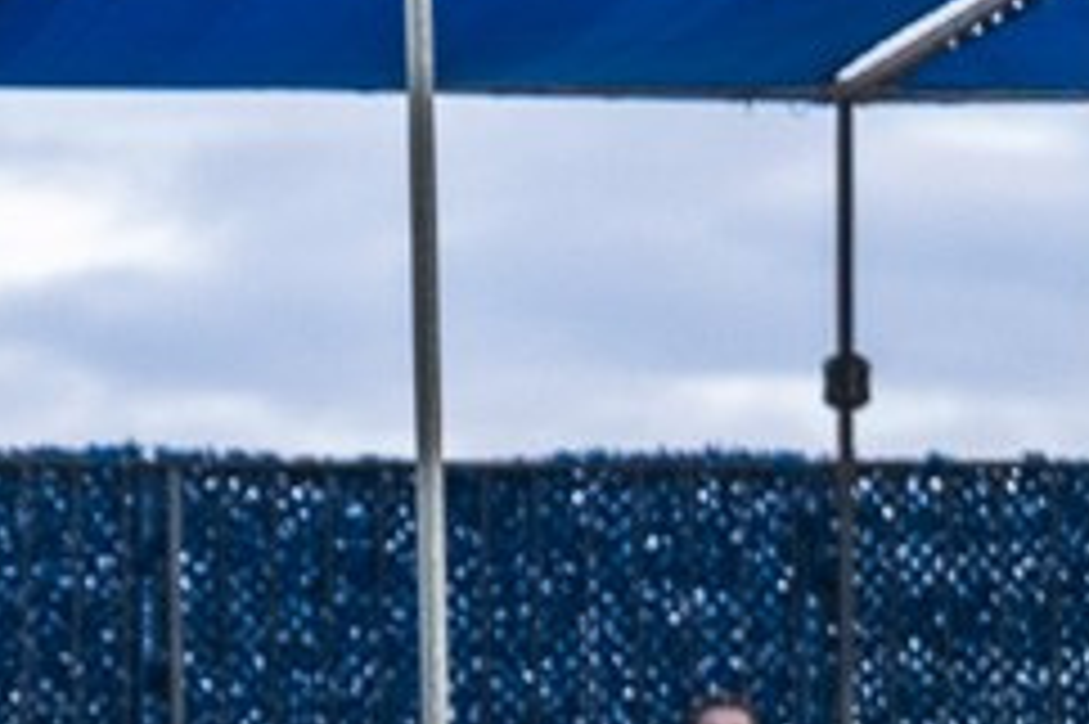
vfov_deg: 2.5
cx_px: -1314
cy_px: 1707
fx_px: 16807
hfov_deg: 3.7
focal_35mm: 556
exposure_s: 1/1000
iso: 500
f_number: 4
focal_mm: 105
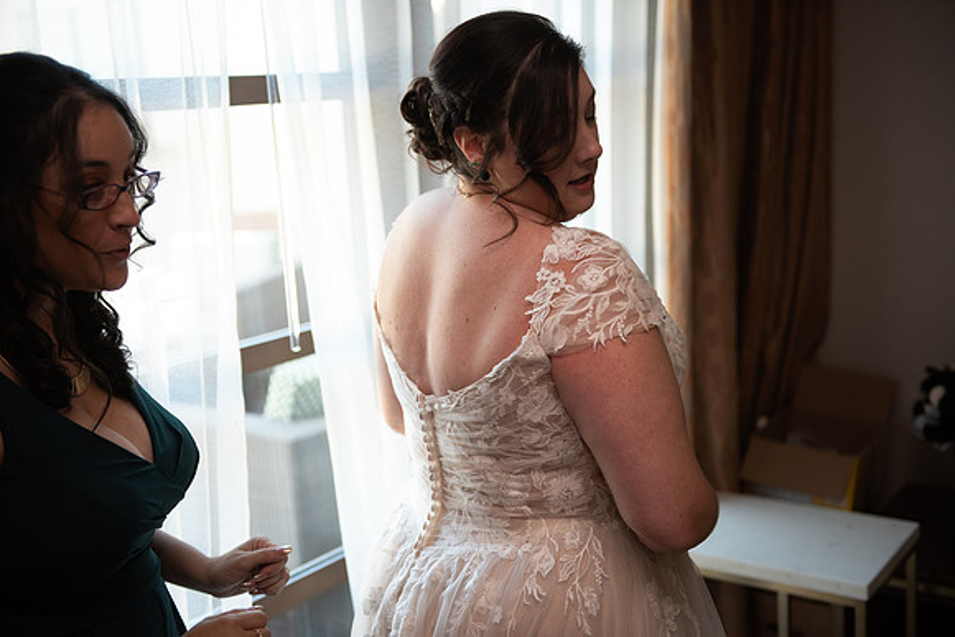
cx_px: 478
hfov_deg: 41.1
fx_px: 1274
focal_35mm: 48
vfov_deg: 28.1
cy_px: 318
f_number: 2.8
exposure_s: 1/320
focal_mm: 48
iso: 1000
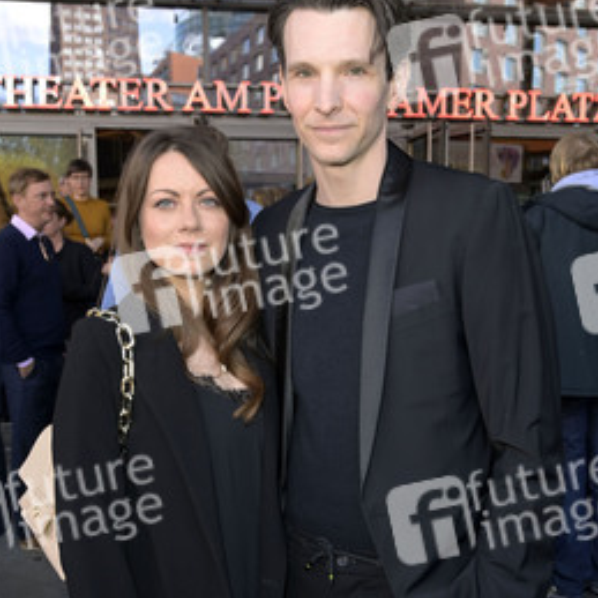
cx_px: 296
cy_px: 395
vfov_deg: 39.6
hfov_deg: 40.0
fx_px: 821
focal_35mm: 42
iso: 500
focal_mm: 32
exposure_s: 1/80
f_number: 5.6
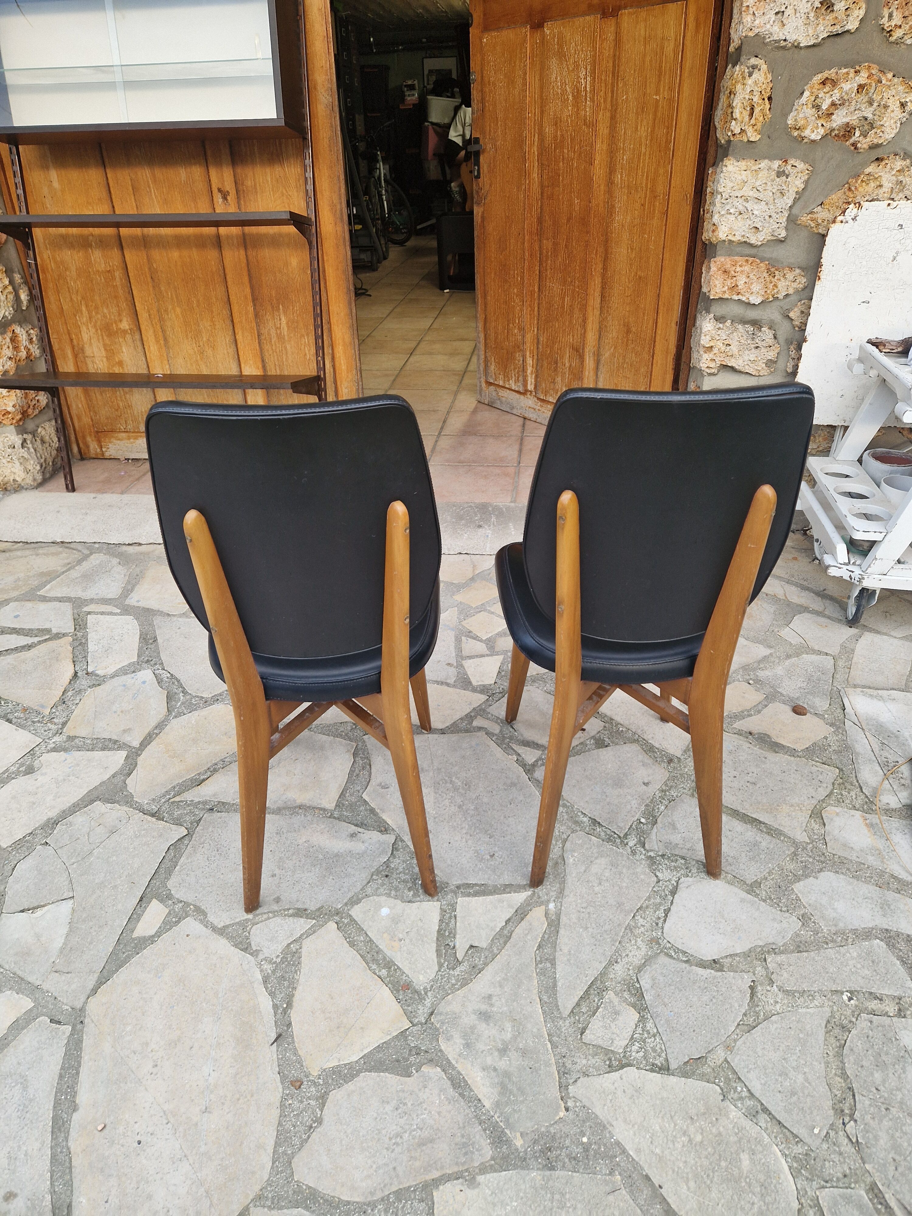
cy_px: 608
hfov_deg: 58.9
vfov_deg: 73.9
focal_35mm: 23
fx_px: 808
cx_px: 456
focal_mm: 5.4
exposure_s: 1/100
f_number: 1.8
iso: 64
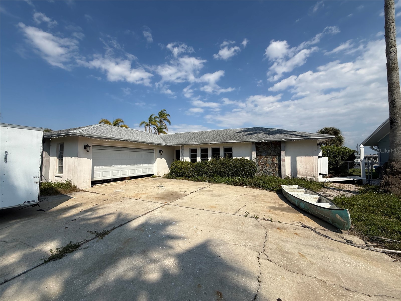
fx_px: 162
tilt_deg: +2.6
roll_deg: -0.9
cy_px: 150
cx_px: 200
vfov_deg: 85.7
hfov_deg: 102.1
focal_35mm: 14
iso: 50
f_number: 2.2
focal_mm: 2.22
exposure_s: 1/4149
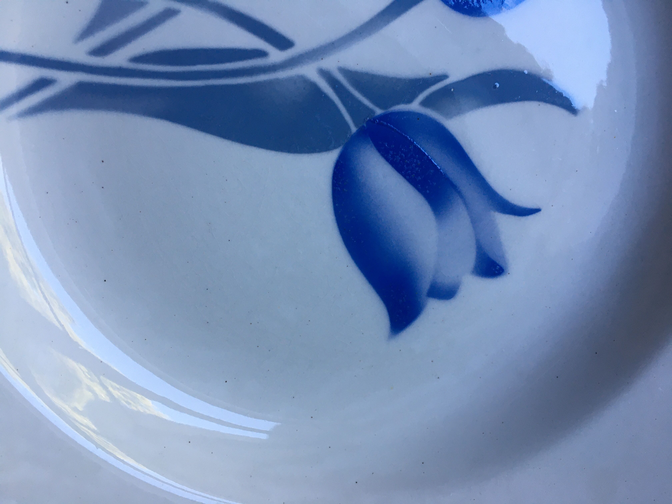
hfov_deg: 61.7
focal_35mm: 29
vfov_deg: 48.2
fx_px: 563
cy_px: 252
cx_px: 336
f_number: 2.2
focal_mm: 4.15
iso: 32
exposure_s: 1/33
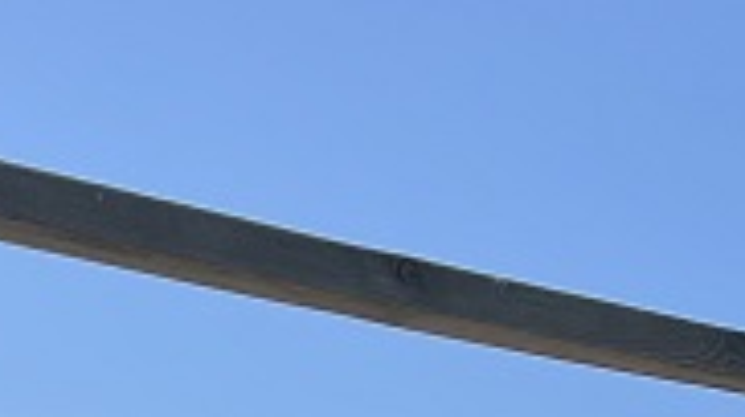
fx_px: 3099
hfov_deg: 12.7
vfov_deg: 6.5
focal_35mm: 157
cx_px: 1248
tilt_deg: -6.9
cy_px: 1533
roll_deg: -1.5
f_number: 1.6
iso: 50
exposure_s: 1/2755
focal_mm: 5.1
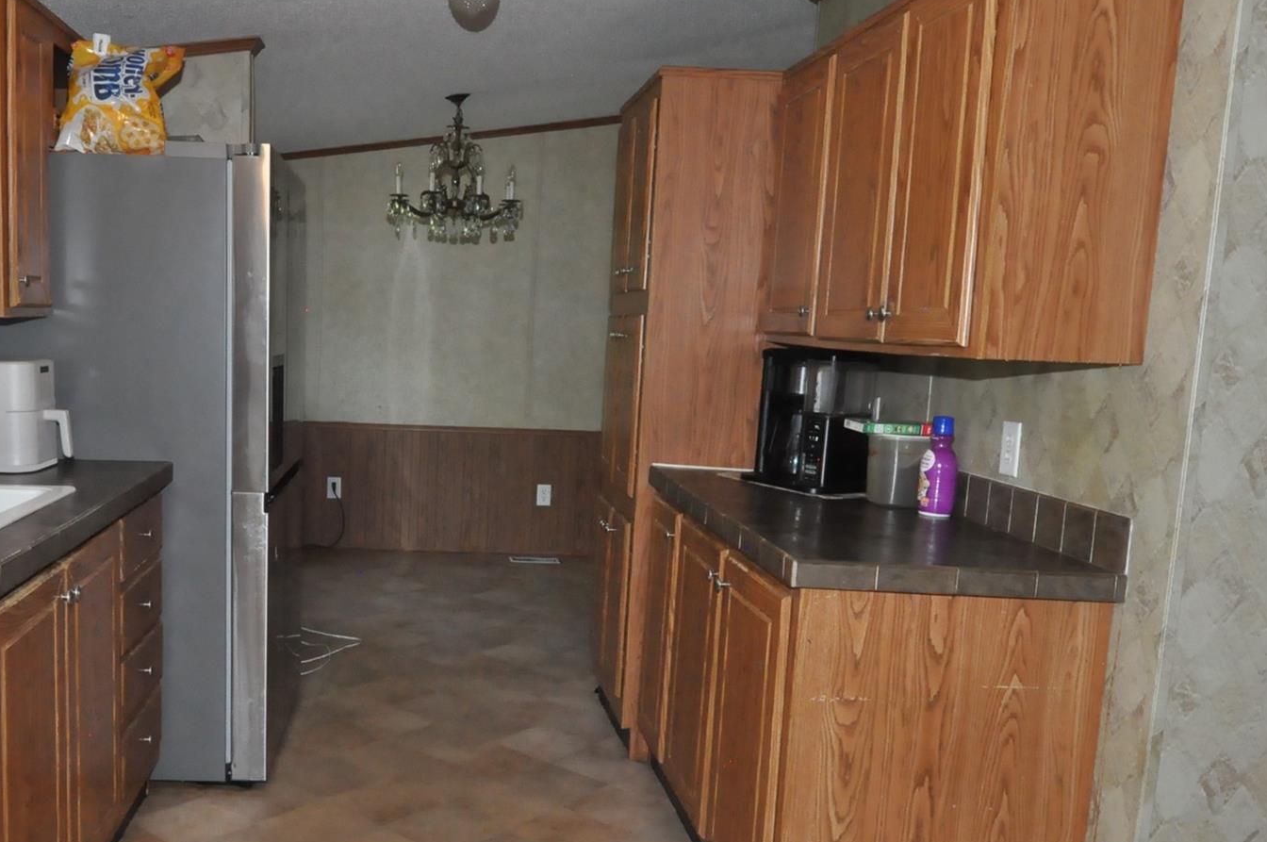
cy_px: 479
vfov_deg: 40.9
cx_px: 458
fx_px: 1125
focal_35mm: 32
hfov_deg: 57.9
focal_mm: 14
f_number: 8
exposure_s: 1/60
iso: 2500
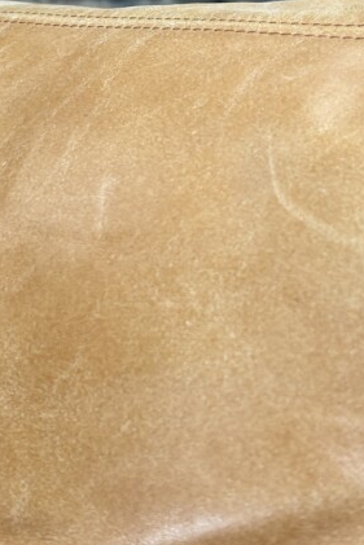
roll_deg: +2.1
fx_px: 1167
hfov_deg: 17.7
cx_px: 171
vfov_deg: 25.7
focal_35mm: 77
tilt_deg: -9.4
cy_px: 88
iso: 64
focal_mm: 5.7
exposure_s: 1/100
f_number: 1.5
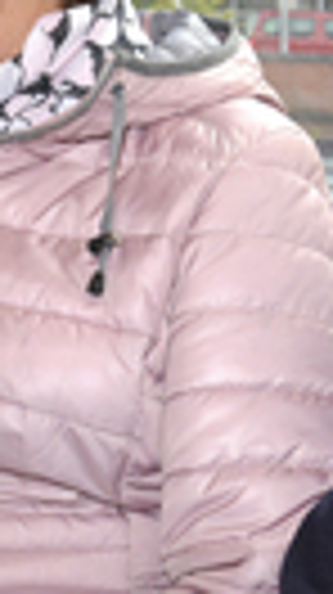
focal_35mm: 114
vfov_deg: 18.8
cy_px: 292
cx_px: 644
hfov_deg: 9.9
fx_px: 1794
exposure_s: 1/125
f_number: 13
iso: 1600
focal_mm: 24
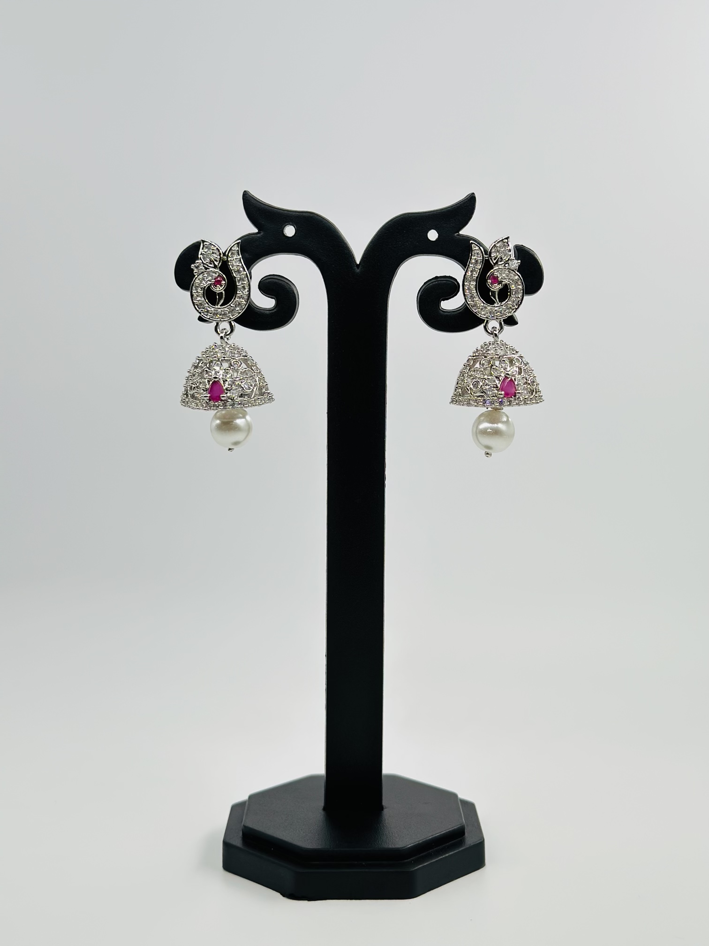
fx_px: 1311
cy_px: 473
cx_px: 354
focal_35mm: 48
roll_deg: +0.9
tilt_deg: -5.5
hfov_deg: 30.3
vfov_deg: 39.7
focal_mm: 6.86
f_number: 1.78
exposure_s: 1/1565
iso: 80
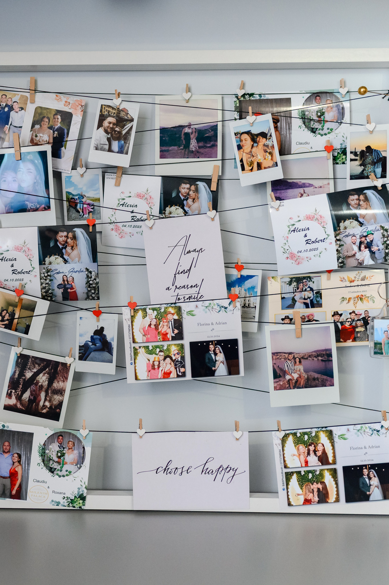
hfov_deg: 37.8
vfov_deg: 54.5
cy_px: 292
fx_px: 568
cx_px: 194
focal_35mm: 35
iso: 1250
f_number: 2.5
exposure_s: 1/400
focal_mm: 35
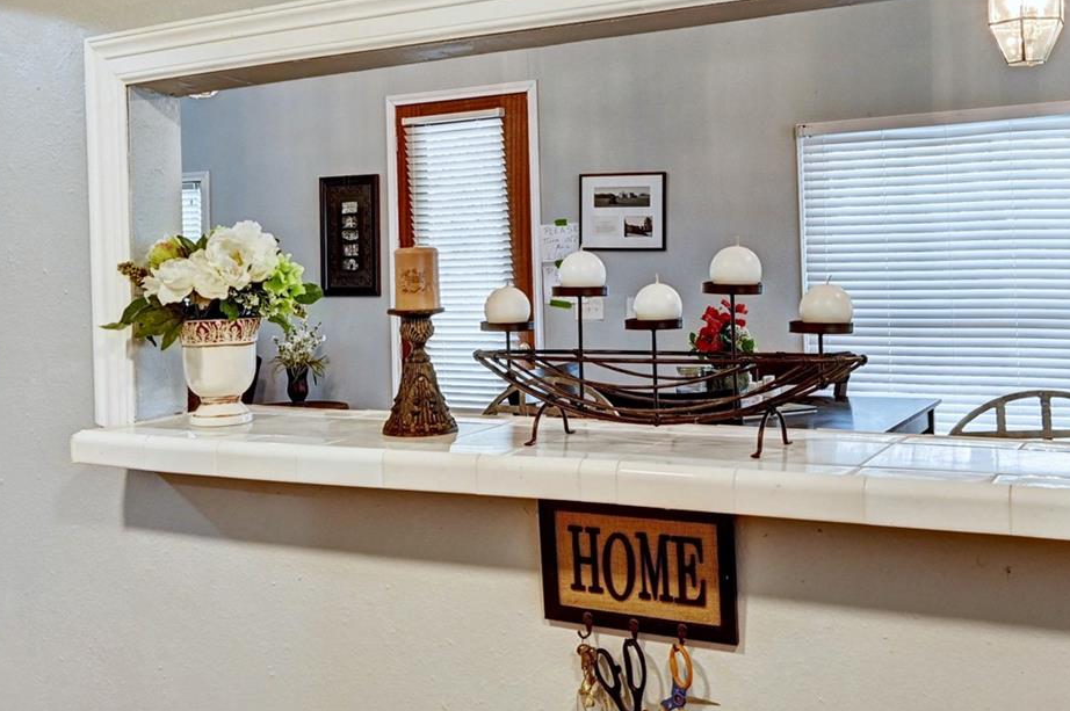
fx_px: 1188
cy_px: 259
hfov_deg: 48.5
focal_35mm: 40
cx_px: 526
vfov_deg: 33.2
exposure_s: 1/6
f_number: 8
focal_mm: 18
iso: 400
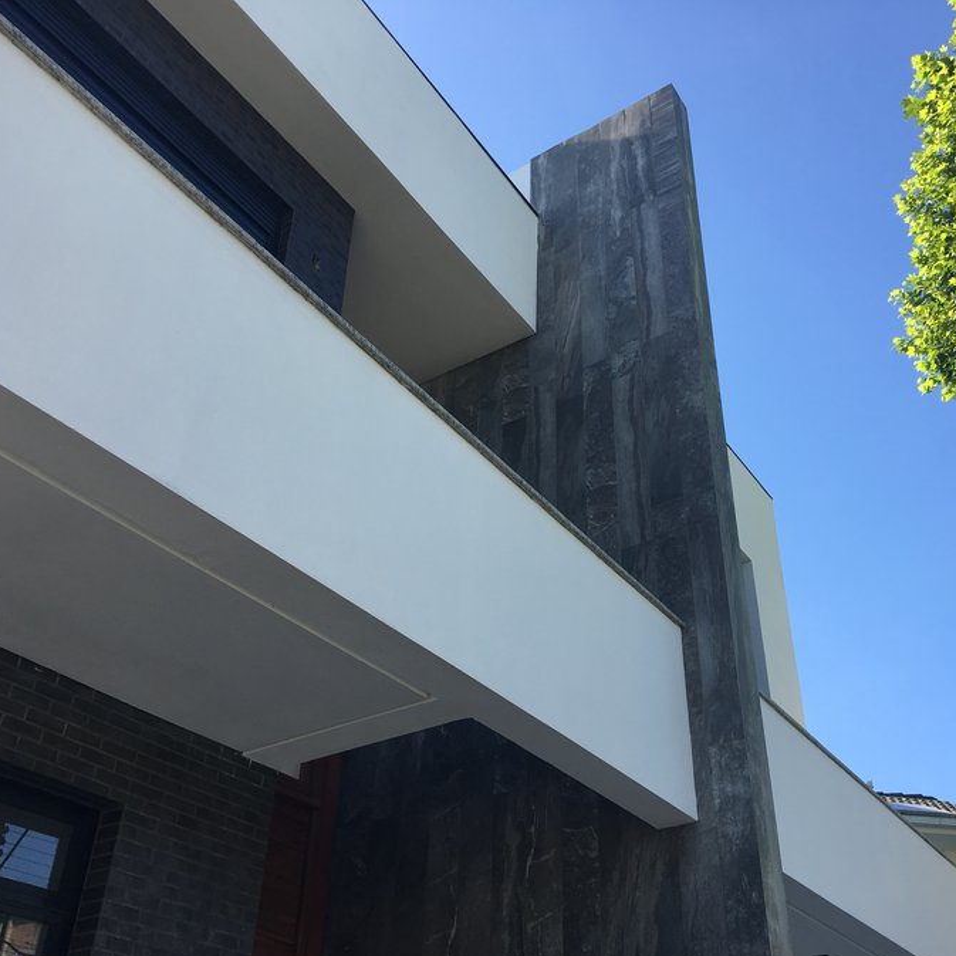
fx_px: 1094
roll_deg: -1.3
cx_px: 529
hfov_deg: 47.1
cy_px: 488
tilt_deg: +34.1
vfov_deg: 47.2
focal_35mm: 35
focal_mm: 4.15
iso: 25
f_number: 2.2
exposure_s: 1/680
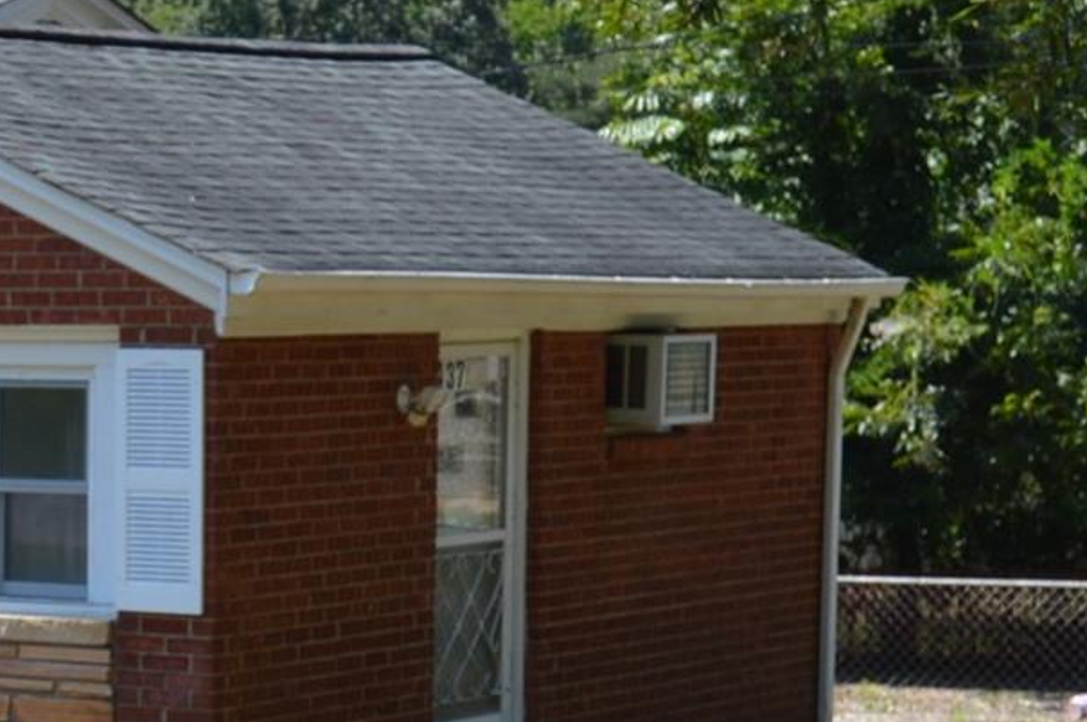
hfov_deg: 14.9
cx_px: -323
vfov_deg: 10.3
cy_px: 610
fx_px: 3981
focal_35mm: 132
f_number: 7.1
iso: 100
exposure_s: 1/200
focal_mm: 26
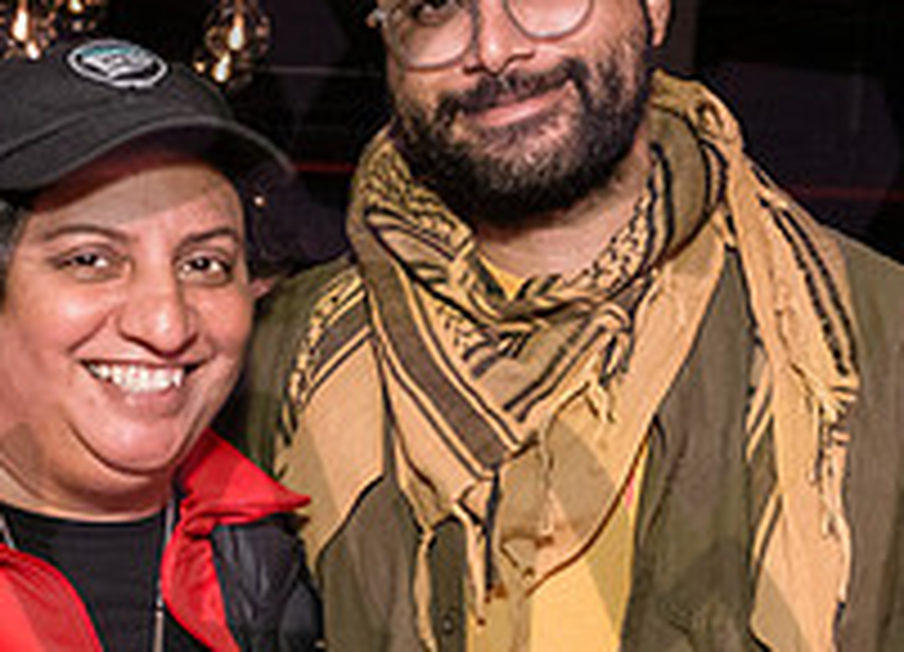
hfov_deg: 24.8
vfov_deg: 17.9
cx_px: 248
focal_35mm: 79
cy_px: 609
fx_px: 2035
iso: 6400
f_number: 4.5
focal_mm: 26
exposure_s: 1/100
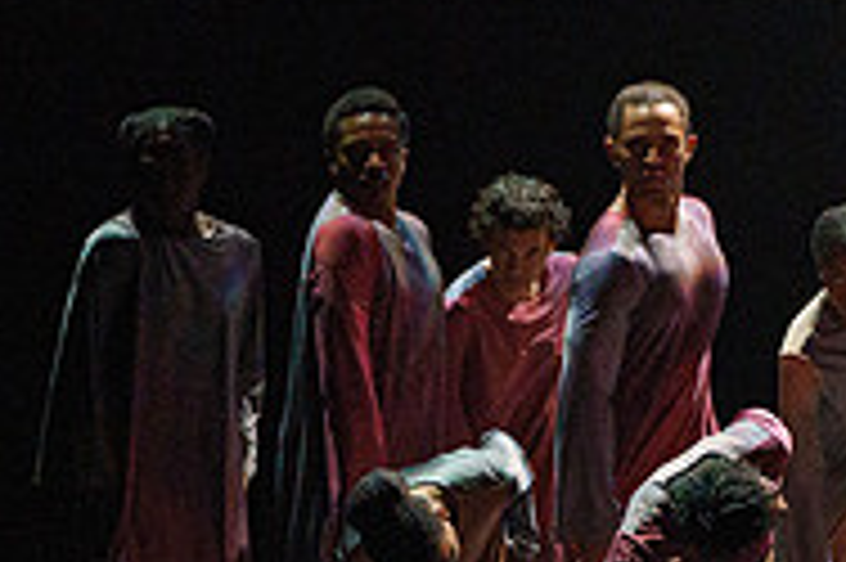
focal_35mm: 710
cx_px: 1180
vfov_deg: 1.9
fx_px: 16670
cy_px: 93
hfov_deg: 2.9
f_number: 5.6
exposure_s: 1/250
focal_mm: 200
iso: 6400
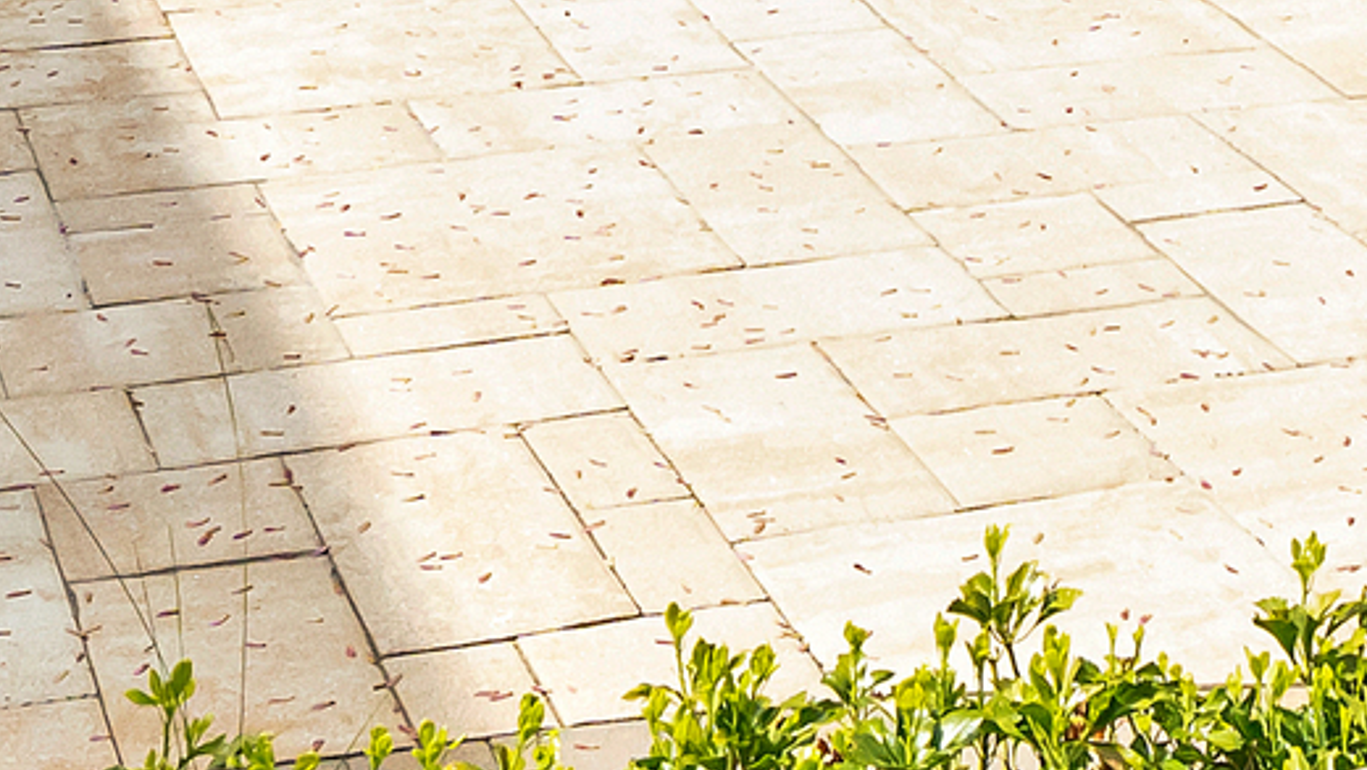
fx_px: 3590
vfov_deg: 10.5
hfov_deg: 21.2
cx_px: 1149
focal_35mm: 99
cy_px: -1109
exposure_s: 1/800
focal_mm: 16
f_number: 7.1
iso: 1600
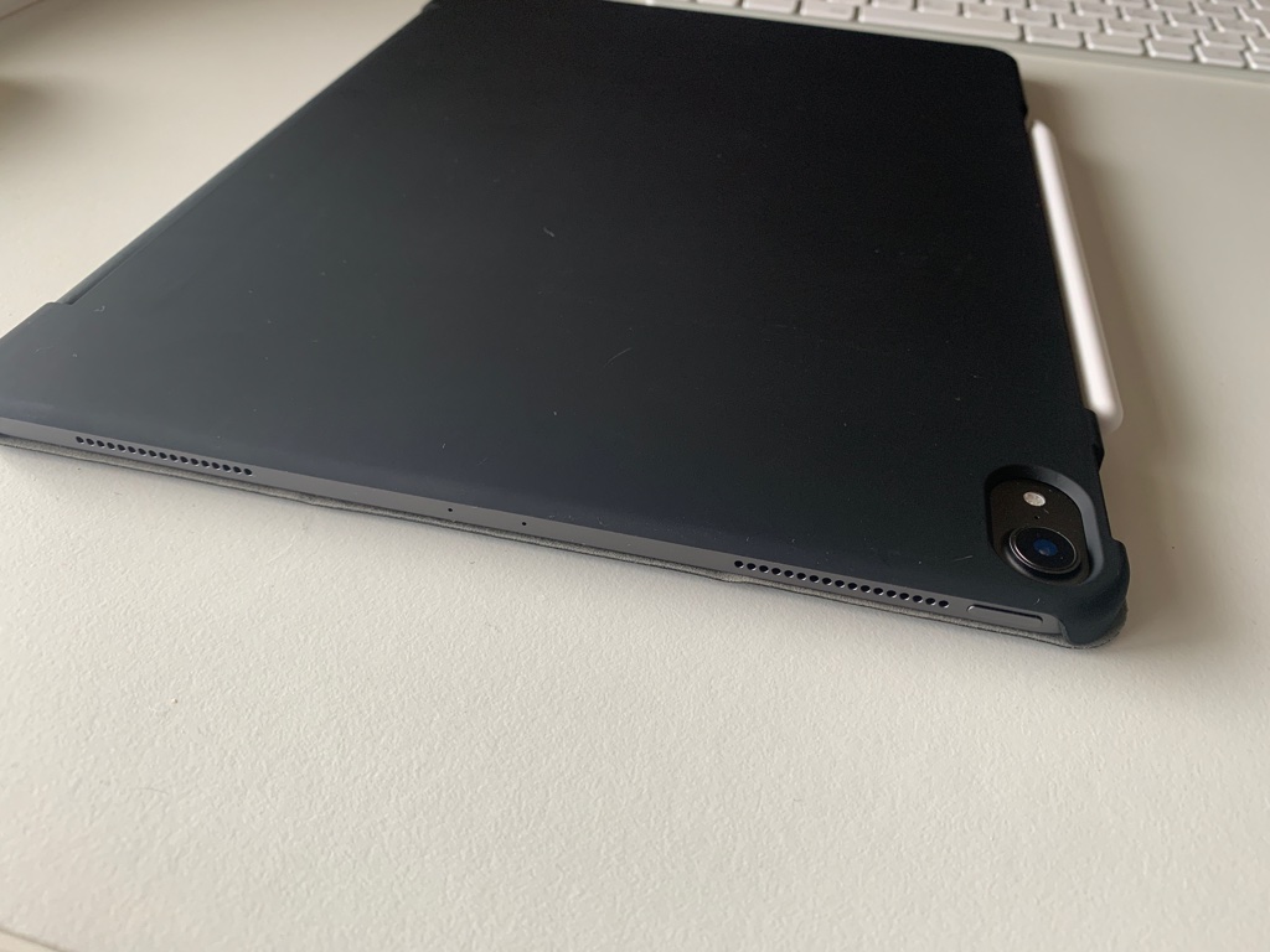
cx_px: 635
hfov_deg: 67.3
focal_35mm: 26
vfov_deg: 53.1
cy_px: 476
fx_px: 954
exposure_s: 1/61
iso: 100
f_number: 1.8
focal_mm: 4.25
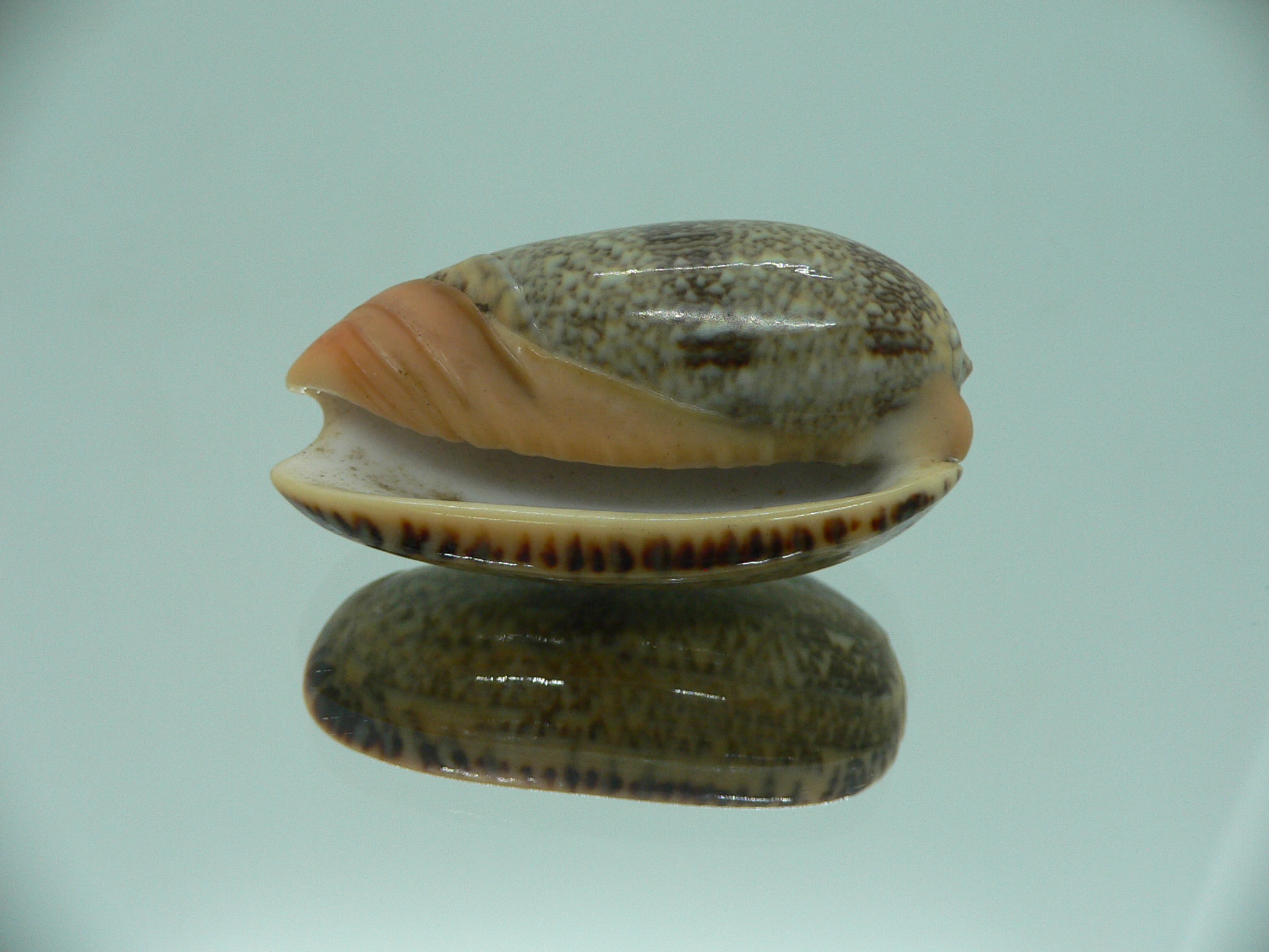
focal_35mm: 35
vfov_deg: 40.7
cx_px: 634
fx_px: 1283
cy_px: 476
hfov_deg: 52.6
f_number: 2.8
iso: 80
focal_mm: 4.6
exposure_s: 1/60
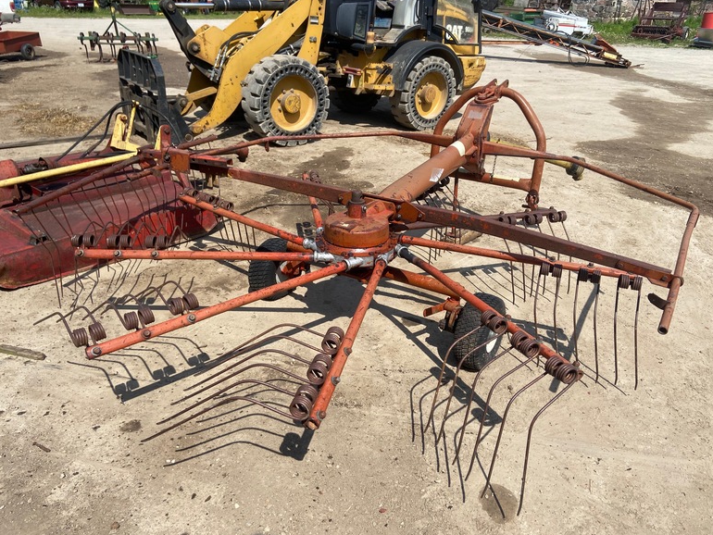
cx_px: 369
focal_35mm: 27
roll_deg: -2.2
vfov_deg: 51.4
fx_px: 556
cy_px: 269
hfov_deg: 65.3
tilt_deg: -28.2
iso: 32
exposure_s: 1/3205
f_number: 1.8
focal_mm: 4.25
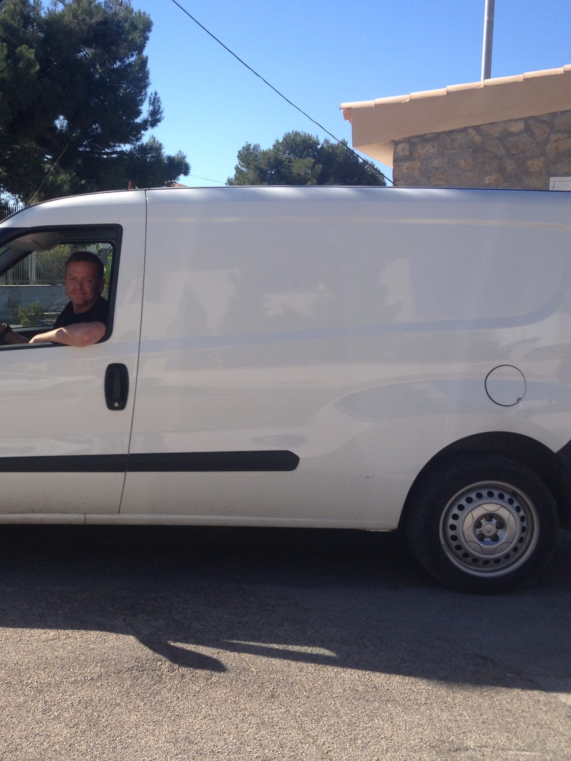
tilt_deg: -11.8
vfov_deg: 40.4
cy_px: 379
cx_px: 91
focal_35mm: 47
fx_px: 1033
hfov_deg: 29.9
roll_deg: -0.4
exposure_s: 1/1062
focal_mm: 4.28
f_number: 2.4
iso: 50
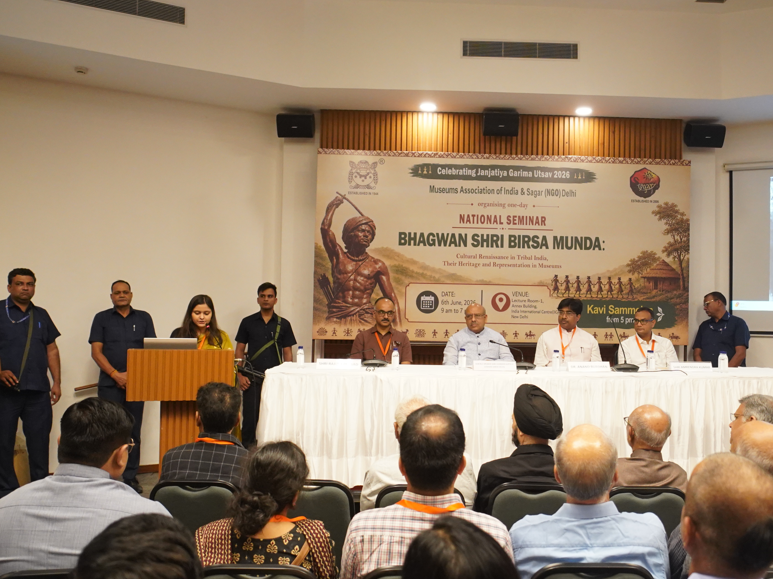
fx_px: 670
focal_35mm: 30
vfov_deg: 46.8
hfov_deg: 59.7
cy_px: 293
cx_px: 443
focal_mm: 18
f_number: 2.8
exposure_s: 1/200
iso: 3200
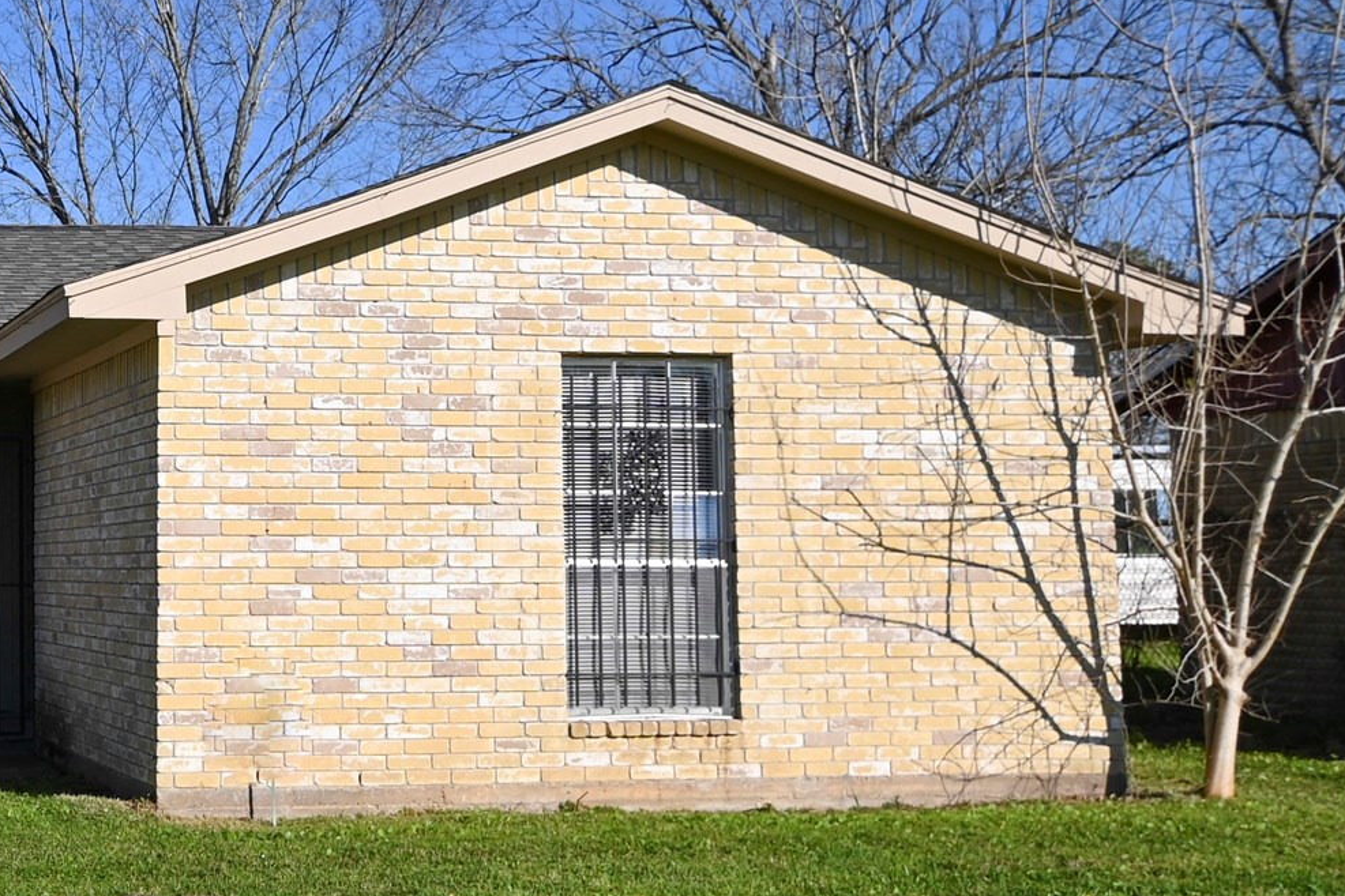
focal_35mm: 66
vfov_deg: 20.6
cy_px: 434
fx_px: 2466
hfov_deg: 28.7
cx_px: 16
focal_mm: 20
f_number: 8
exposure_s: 1/500
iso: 100
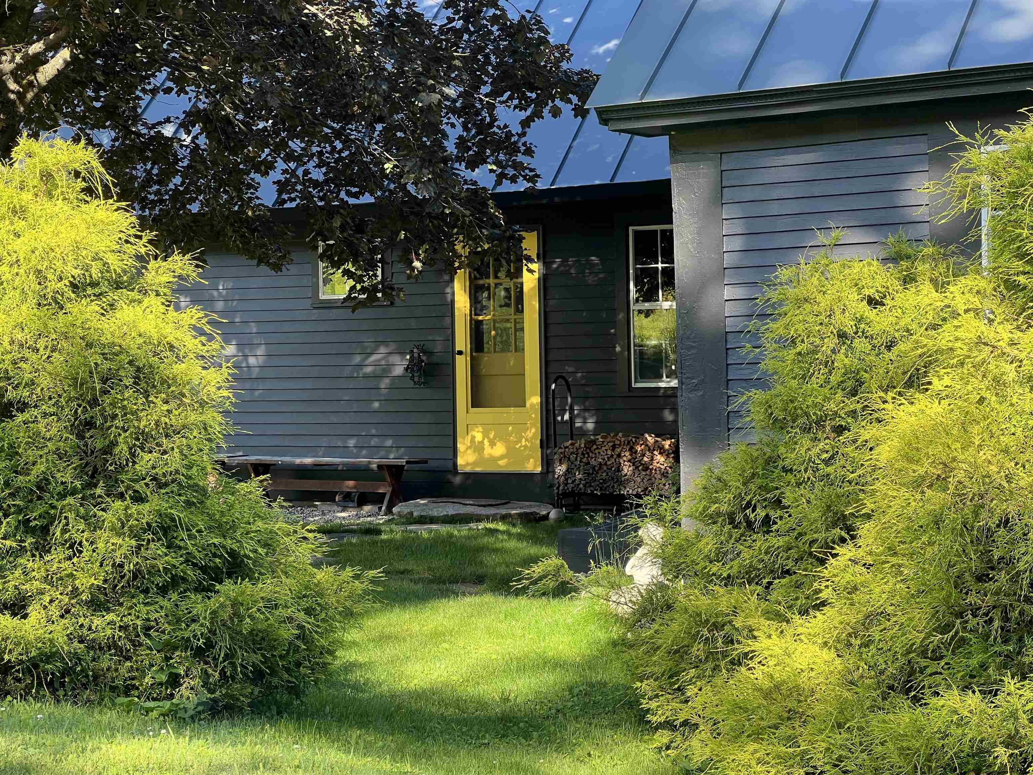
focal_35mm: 77
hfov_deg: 25.3
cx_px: 516
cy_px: 388
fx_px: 2298
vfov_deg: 19.1
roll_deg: +1.4
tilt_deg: -1.3
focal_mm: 9
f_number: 2.8
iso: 50
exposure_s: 1/99
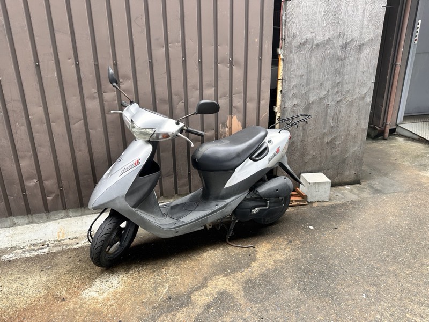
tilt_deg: -19.3
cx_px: 214
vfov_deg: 56.8
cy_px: 161
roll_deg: -0.4
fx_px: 297
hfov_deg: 71.6
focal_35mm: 24
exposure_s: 1/302
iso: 80
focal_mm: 6.86
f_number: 1.78
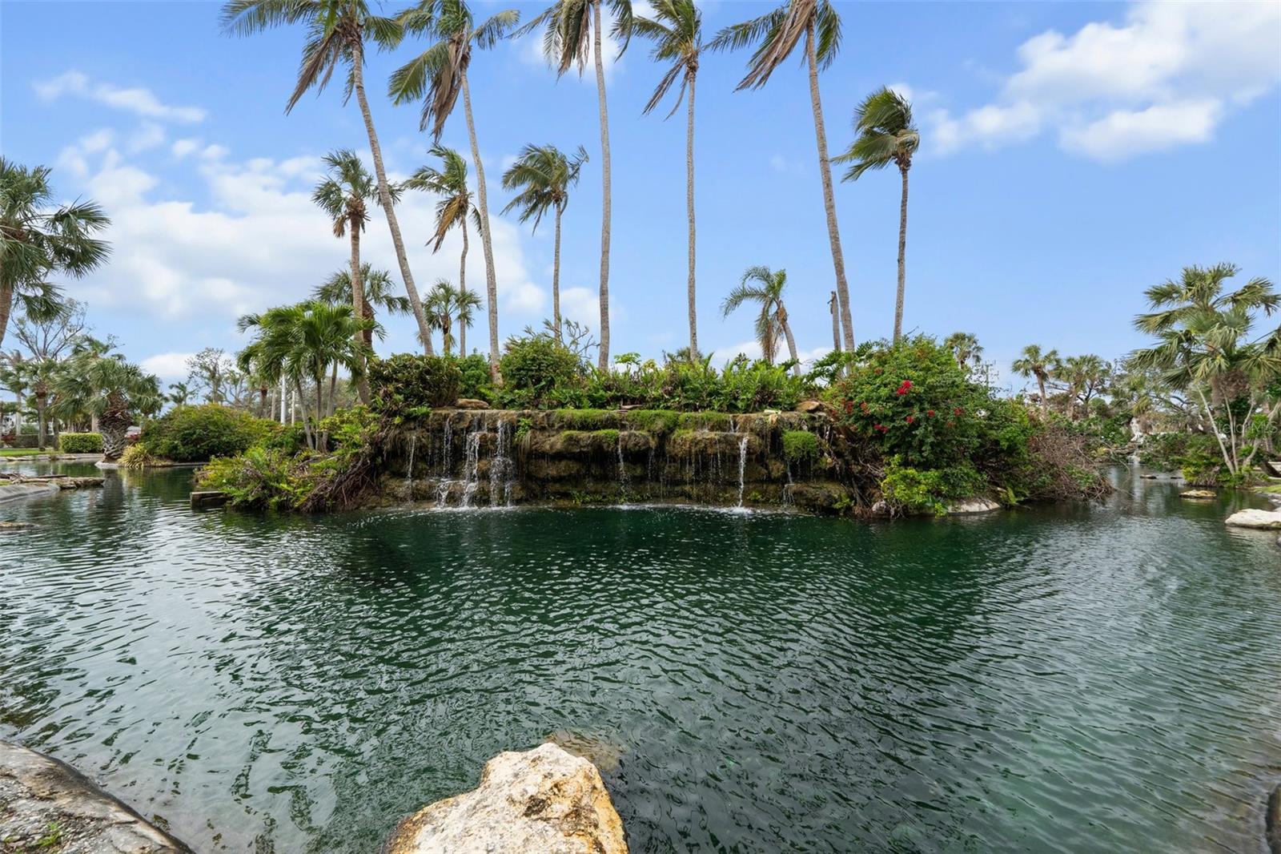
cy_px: 427
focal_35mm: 13
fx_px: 462
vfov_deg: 85.4
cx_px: 640
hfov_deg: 108.3
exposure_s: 1/400
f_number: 8
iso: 250
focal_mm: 13
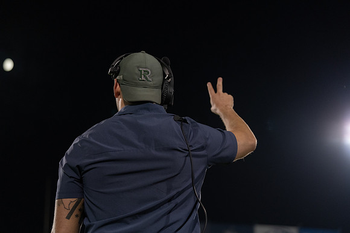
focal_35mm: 70
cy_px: 116
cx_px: 175
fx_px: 681
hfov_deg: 28.8
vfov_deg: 19.5
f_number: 2.8
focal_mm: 70
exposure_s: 1/1250
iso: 3200
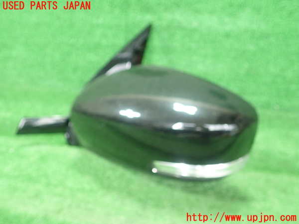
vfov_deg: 46.8
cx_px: 150
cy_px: 112
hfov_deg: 60.0
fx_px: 259
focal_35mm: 30
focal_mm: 5.5
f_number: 2.3
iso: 800
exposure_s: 1/100
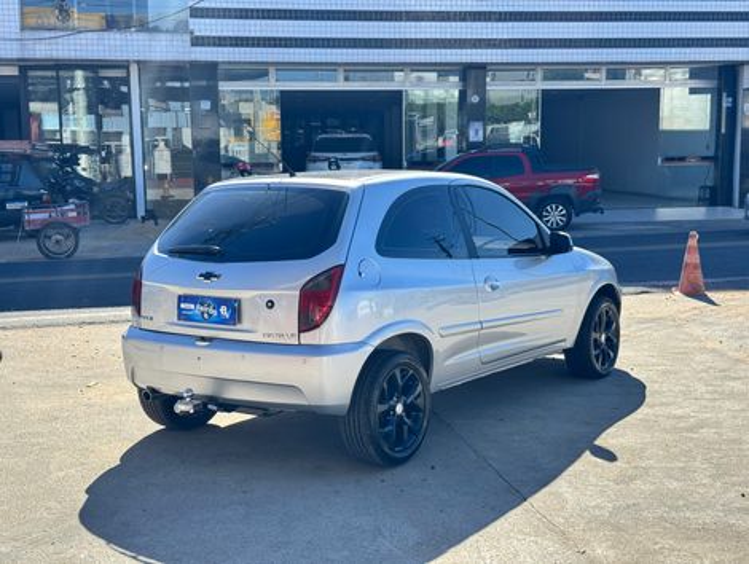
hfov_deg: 39.6
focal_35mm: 48
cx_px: 374
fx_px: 1040
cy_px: 282
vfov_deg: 30.3
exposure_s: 1/2045
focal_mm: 6.76
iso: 64
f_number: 1.78
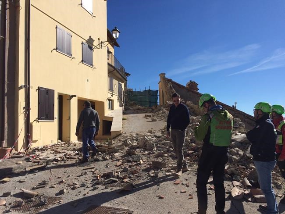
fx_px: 239
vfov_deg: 48.3
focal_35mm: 29
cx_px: 142
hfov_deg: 61.6
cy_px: 107
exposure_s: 1/3731
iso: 32
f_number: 2.2
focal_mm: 4.15
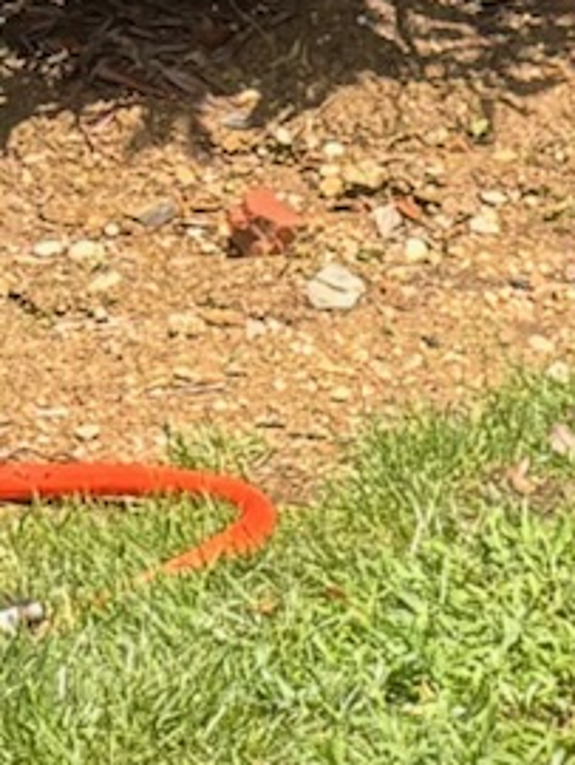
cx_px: 1496
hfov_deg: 7.0
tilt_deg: -37.7
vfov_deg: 8.5
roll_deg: -4.4
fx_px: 4356
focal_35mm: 197
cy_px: 2258
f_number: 1.6
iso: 50
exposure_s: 1/381
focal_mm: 5.96
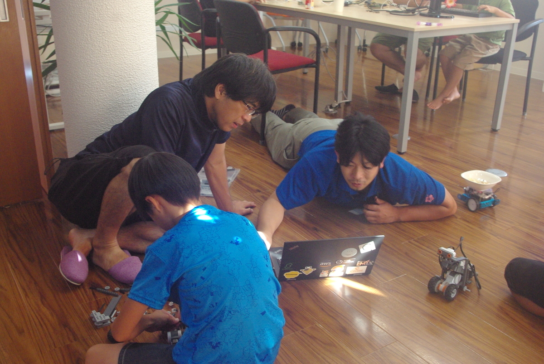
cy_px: 182
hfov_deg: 53.1
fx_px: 545
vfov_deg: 37.0
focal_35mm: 36
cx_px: 272
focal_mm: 24.38
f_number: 5.6
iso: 1600
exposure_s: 1/80
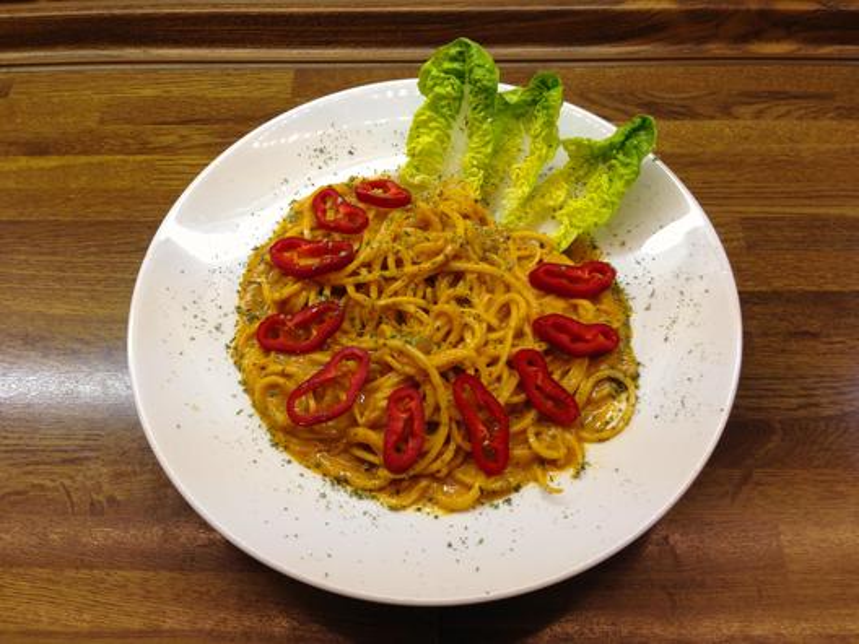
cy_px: 322
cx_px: 430
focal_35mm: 33
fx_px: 819
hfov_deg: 55.4
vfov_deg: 42.9
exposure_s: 1/40
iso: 50
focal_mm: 4.12
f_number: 2.4
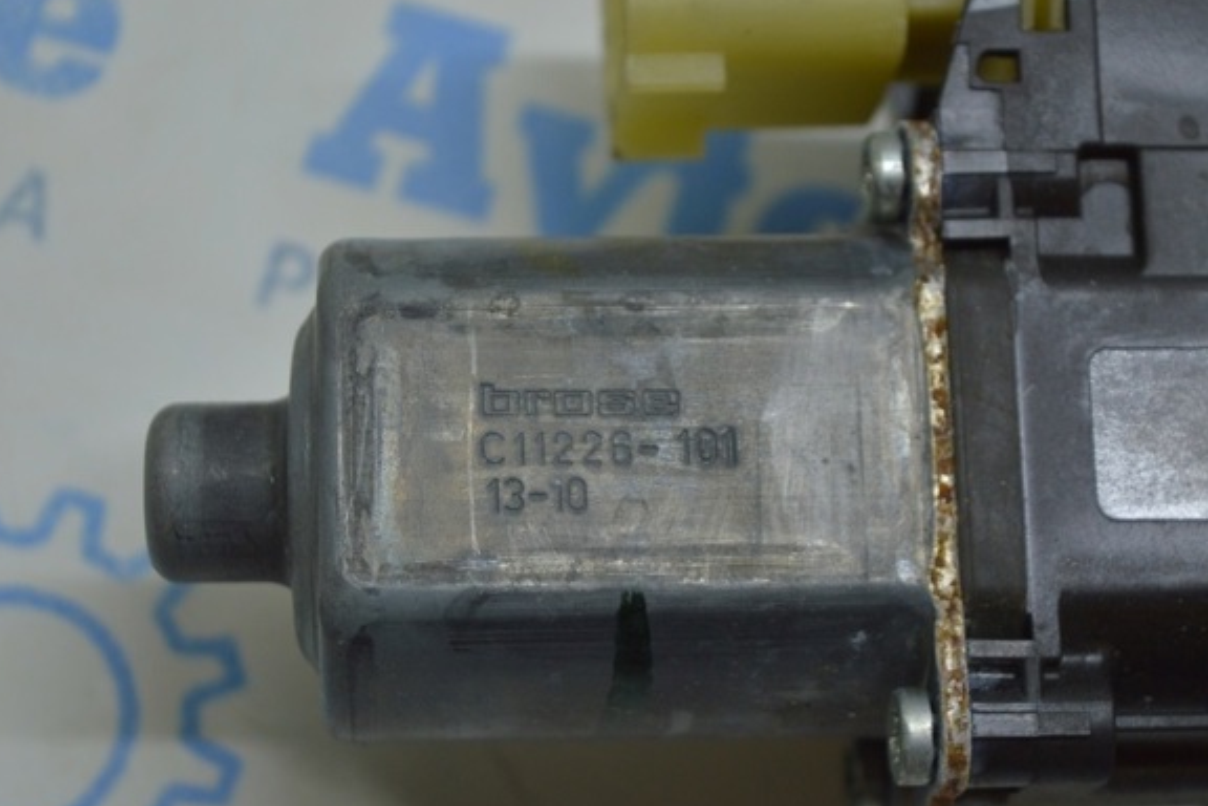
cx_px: 570
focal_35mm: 92
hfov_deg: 22.2
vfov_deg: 14.9
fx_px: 3072
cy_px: 433
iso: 400
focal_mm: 55
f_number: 5.6
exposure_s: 1/60
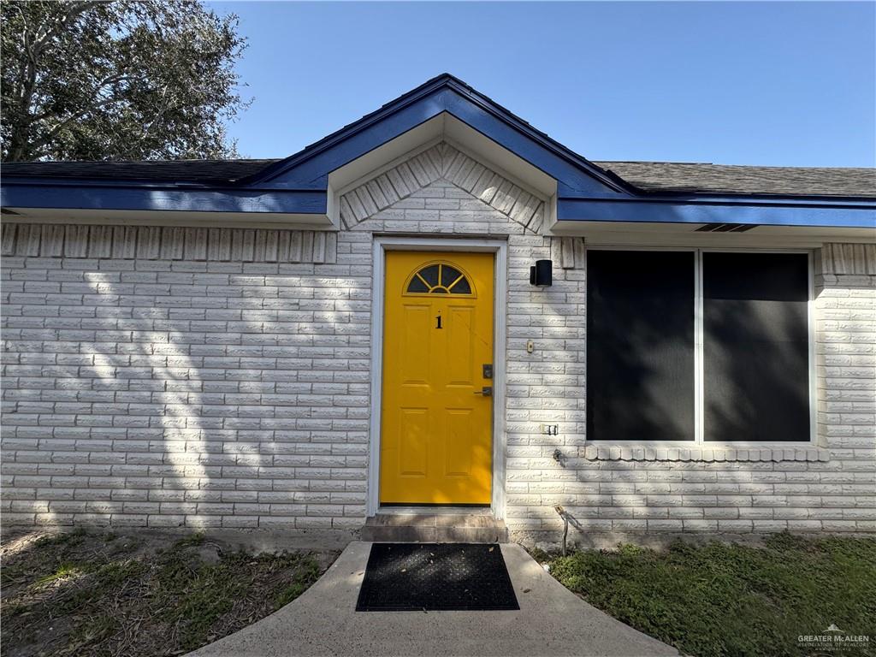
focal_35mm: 14
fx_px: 354
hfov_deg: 102.1
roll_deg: -1.4
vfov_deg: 85.7
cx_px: 438
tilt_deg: -0.9
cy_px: 328
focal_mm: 2.22
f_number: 2.2
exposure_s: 1/600
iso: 40
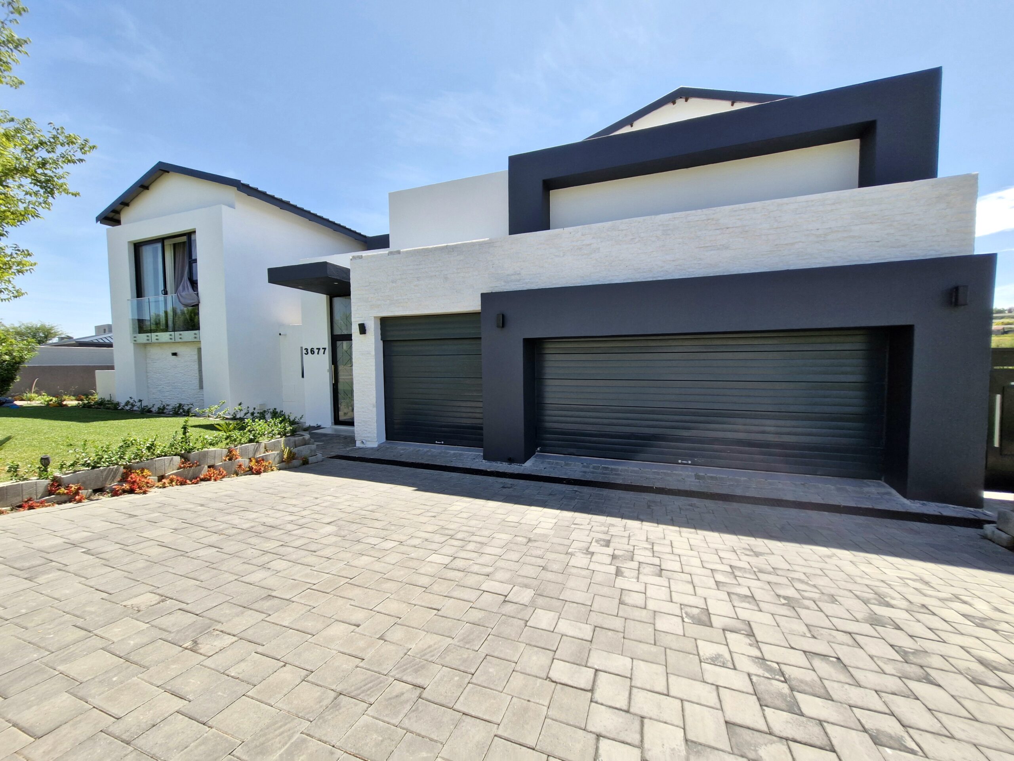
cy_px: 380
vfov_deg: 89.9
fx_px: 381
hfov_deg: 106.2
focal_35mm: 13
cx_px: 507
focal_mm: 1.74
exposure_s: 1/1111
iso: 50
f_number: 2.2
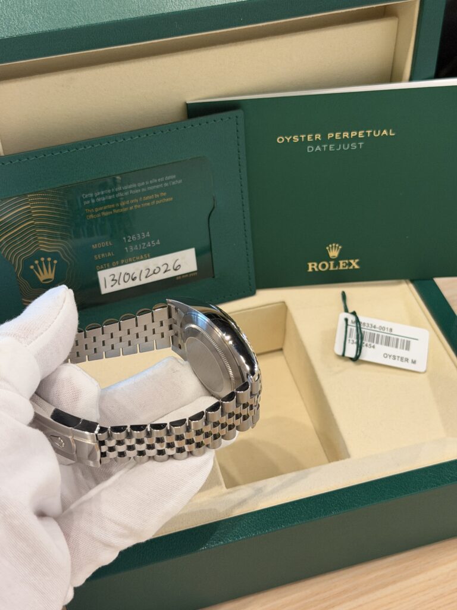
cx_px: 228
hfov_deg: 30.3
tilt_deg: -47.3
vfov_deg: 39.7
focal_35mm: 48
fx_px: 845
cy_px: 305
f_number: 1.78
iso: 250
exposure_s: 1/40
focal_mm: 6.76
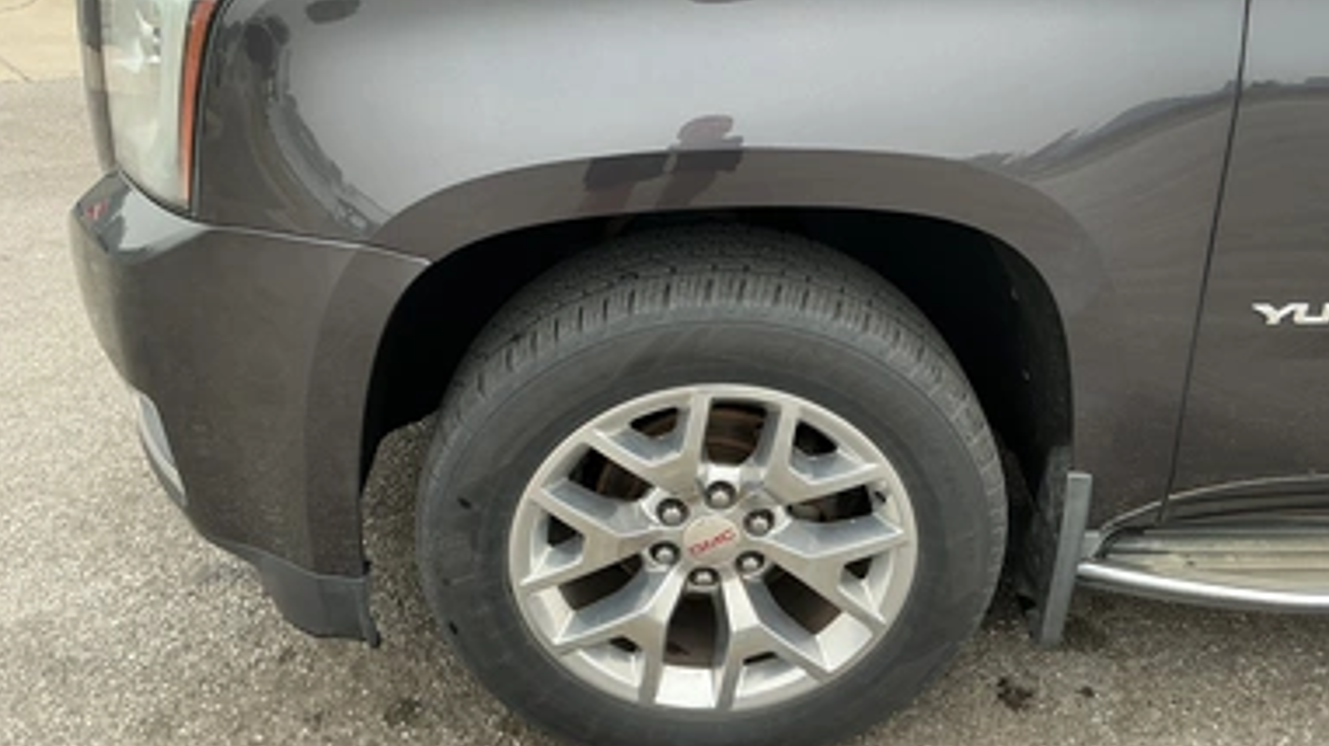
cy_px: 356
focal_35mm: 32
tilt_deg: -24.8
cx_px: 694
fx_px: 1127
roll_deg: -1.8
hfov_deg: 61.0
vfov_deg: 36.6
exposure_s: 1/327
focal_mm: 3
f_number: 1.8
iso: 25
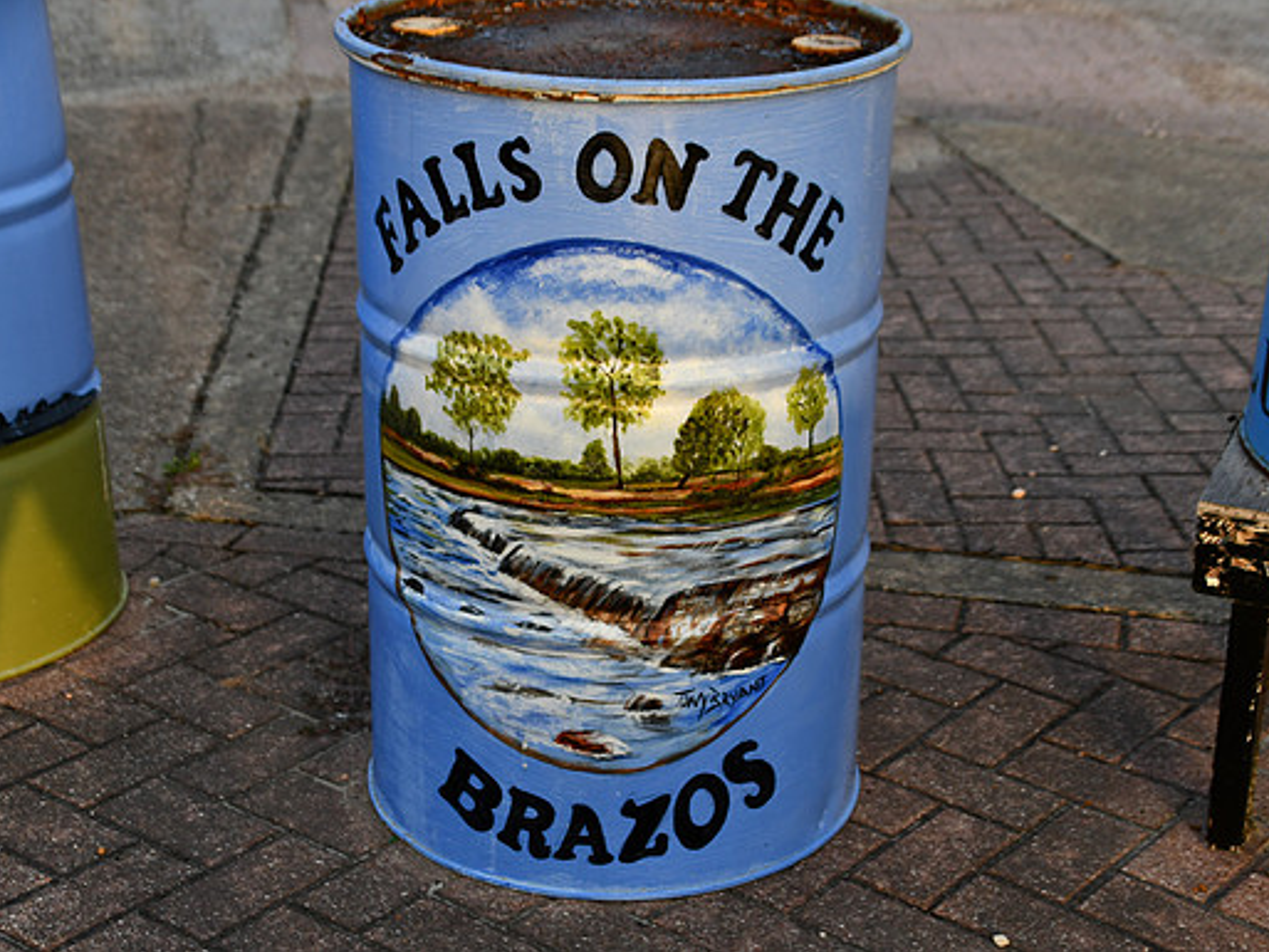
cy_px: 476
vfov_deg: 23.7
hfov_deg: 31.2
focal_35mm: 62
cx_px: 670
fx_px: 2273
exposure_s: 1/250
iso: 400
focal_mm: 38
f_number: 5.6
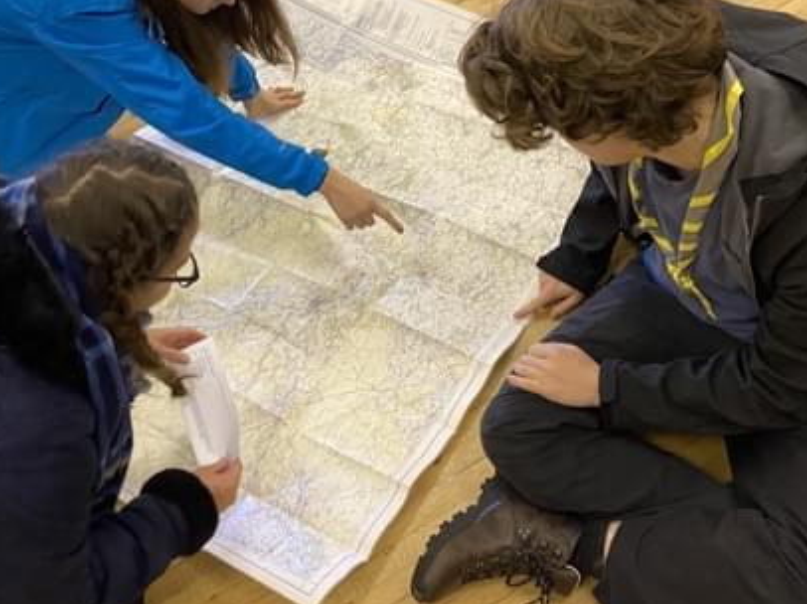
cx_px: 340
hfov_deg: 45.6
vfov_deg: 34.8
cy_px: 203
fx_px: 955
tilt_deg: -48.1
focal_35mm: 41
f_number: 1.8
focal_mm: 4.25
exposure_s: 1/50
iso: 320
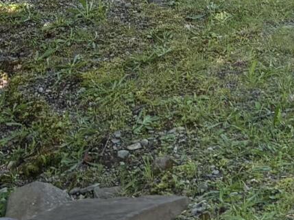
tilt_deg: -3.5
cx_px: 118
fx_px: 1544
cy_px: -330
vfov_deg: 7.5
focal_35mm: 182
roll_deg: -2.1
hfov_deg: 10.9
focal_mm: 5.96
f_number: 1.6
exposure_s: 1/279
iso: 50
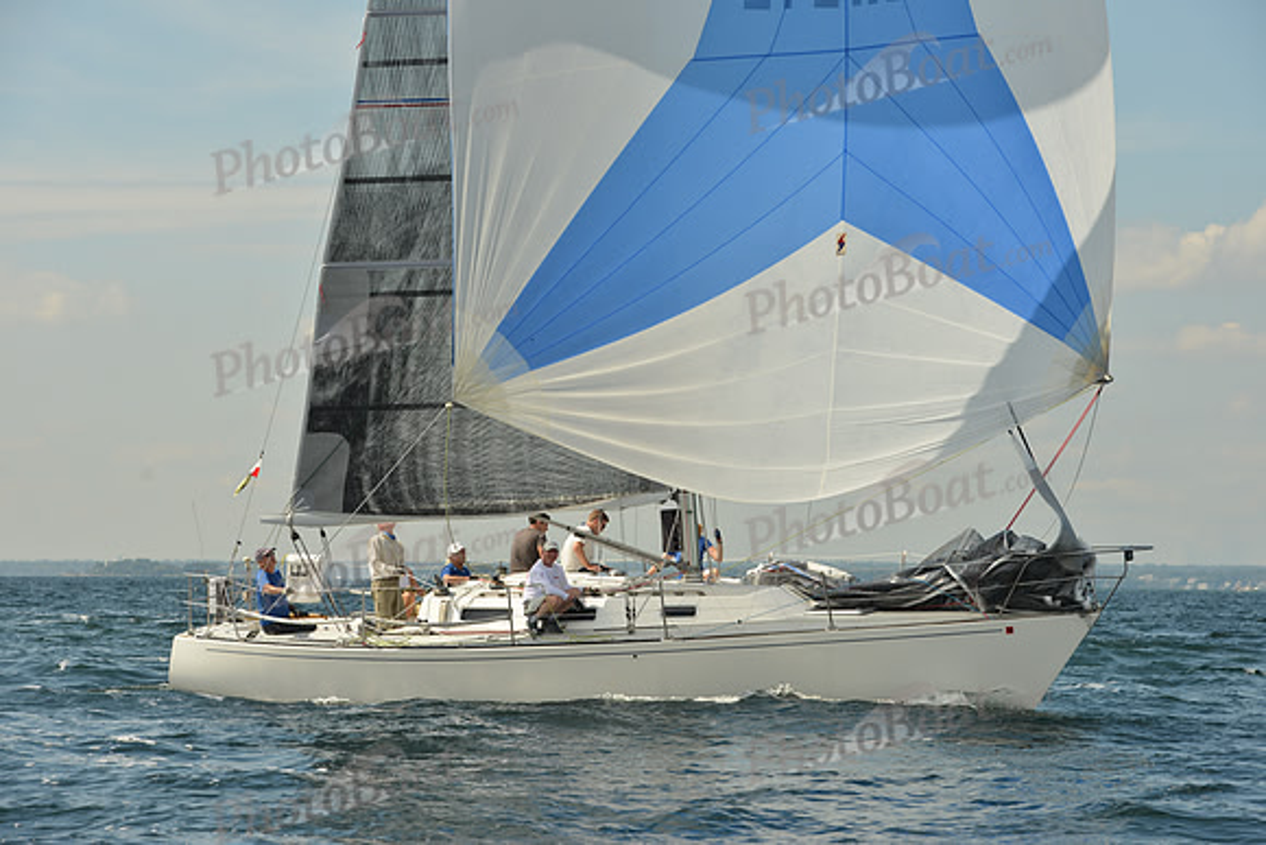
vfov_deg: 12.5
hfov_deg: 18.6
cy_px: 422
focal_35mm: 110
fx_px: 3869
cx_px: 633
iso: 320
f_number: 8
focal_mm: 110
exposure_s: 1/1250
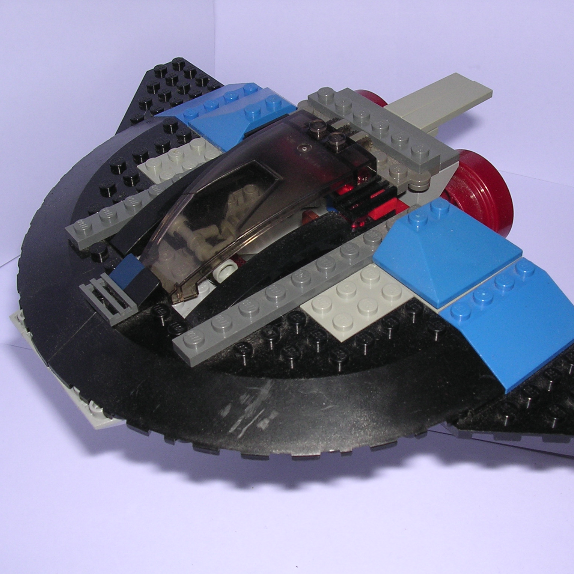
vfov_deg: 37.6
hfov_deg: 37.5
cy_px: 286
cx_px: 310
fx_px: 844
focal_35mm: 45
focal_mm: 5.8
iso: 100
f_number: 5.6
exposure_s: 1/60.1
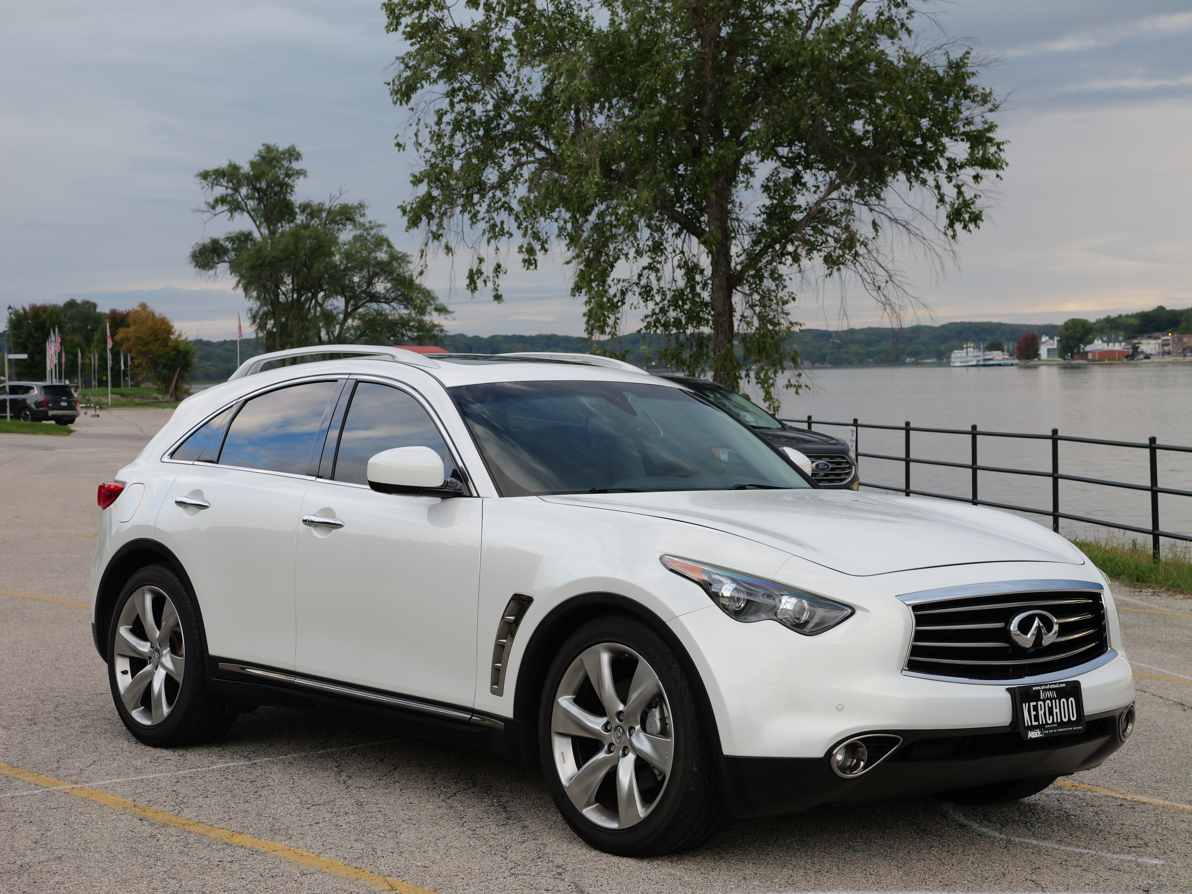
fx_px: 2205
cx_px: 596
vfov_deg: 22.9
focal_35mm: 64
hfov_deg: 30.3
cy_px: 447
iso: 400
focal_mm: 32
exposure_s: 1/160
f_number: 5
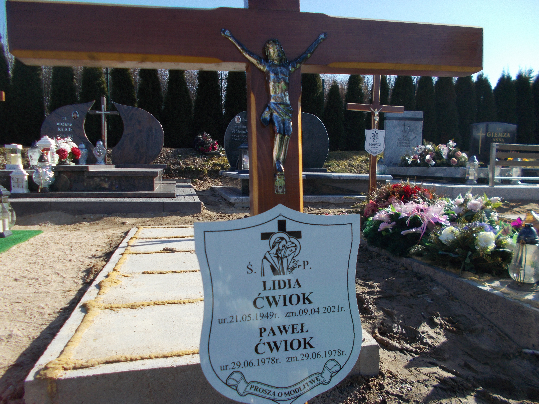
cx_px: 270
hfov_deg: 67.3
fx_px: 405
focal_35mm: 26
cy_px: 202
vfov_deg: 53.1
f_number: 8
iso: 80
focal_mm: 4.6
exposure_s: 1/125
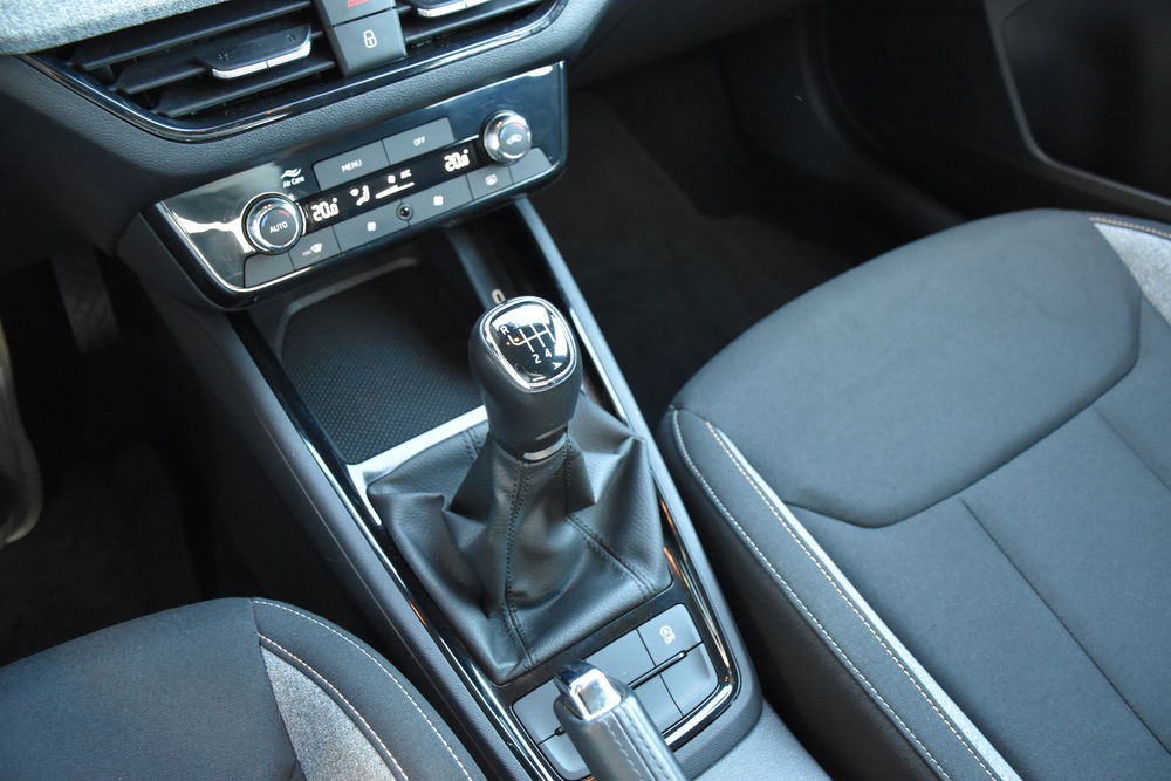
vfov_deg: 43.6
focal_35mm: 30
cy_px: 390
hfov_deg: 61.9
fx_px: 976
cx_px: 586
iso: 2800
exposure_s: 1/60
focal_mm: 20
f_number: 3.5
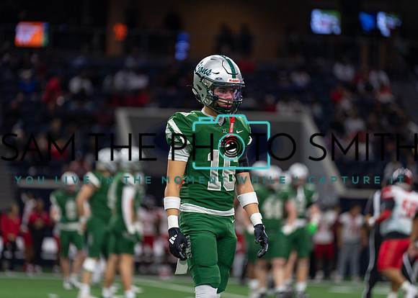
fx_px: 2487
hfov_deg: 9.6
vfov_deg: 6.9
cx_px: 209
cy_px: 149
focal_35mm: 210
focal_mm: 200
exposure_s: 1/1000
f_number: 2.8
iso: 1600
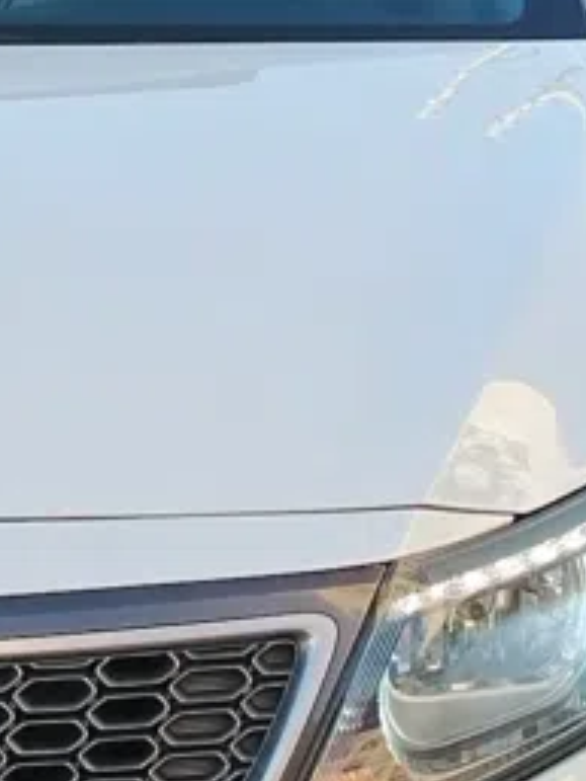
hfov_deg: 8.5
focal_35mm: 170
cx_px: -367
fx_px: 3834
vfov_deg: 11.6
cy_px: 649
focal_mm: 5.25
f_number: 1.75
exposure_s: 1/241
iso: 100
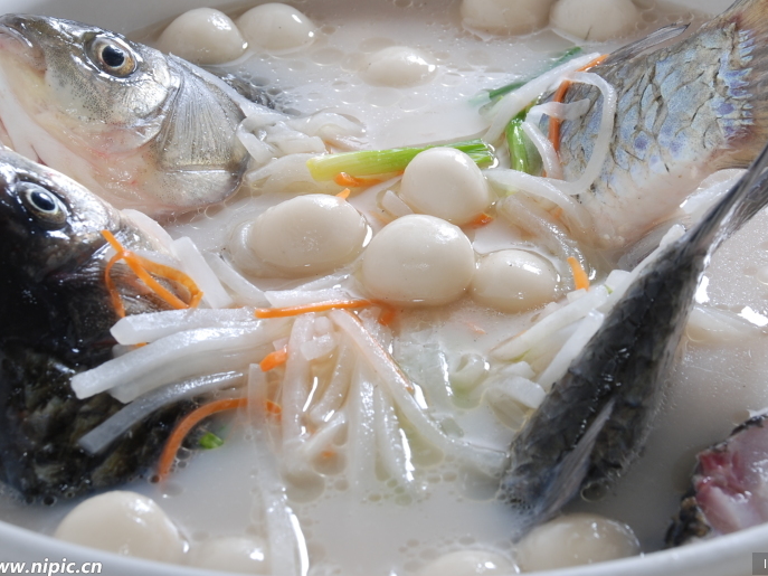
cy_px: 202
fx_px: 2484
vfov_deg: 13.2
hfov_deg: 17.6
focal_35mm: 112
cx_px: 438
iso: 125
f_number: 13
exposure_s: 1/125
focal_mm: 52
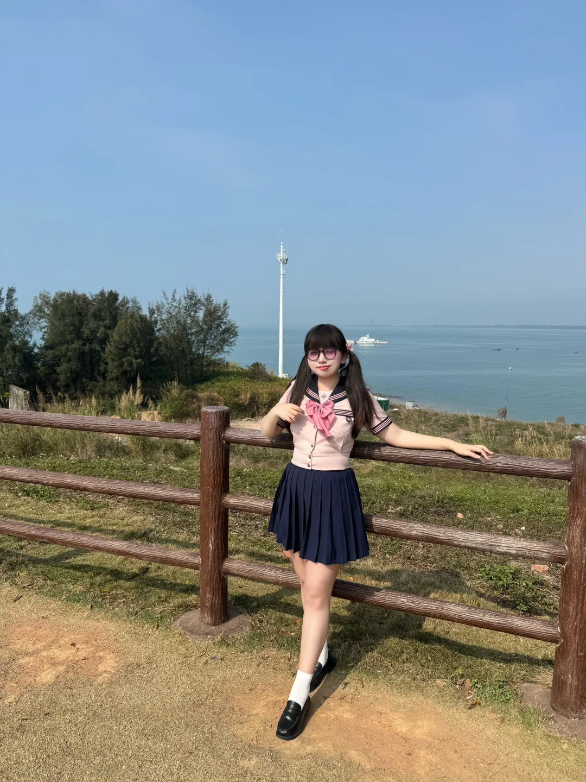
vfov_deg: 71.6
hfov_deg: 56.8
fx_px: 542
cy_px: 391
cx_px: 293
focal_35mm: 24
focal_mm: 6.86
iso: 80
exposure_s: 1/5814
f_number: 1.78
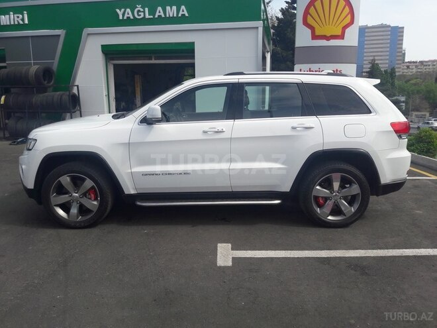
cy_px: 164
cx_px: 218
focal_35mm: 28
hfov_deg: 63.4
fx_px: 353
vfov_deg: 49.7
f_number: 1.9
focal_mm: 3.7
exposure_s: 1/1196
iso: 40
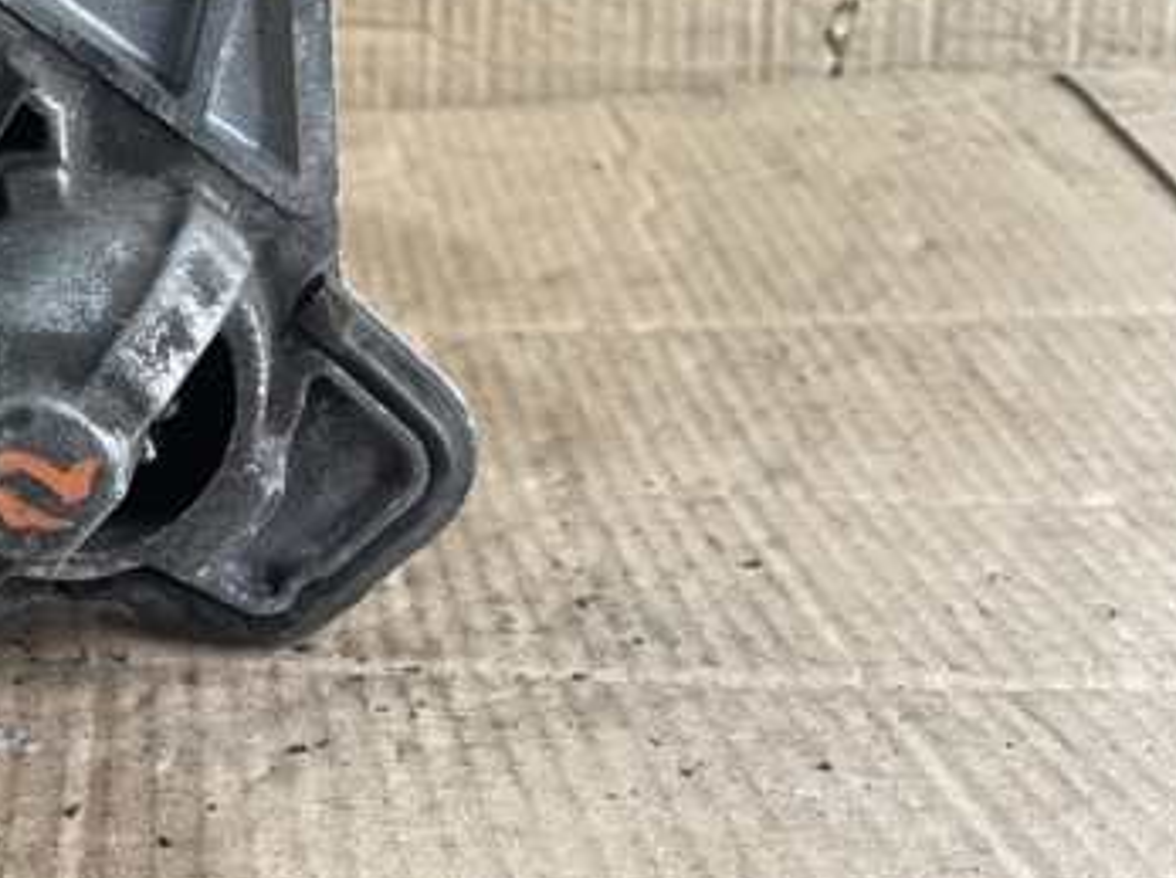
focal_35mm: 48
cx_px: 139
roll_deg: -1.8
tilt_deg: -10.5
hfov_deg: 37.4
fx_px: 1628
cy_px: 222
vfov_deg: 29.7
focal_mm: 4.2
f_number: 1.6
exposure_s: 1/121
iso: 80
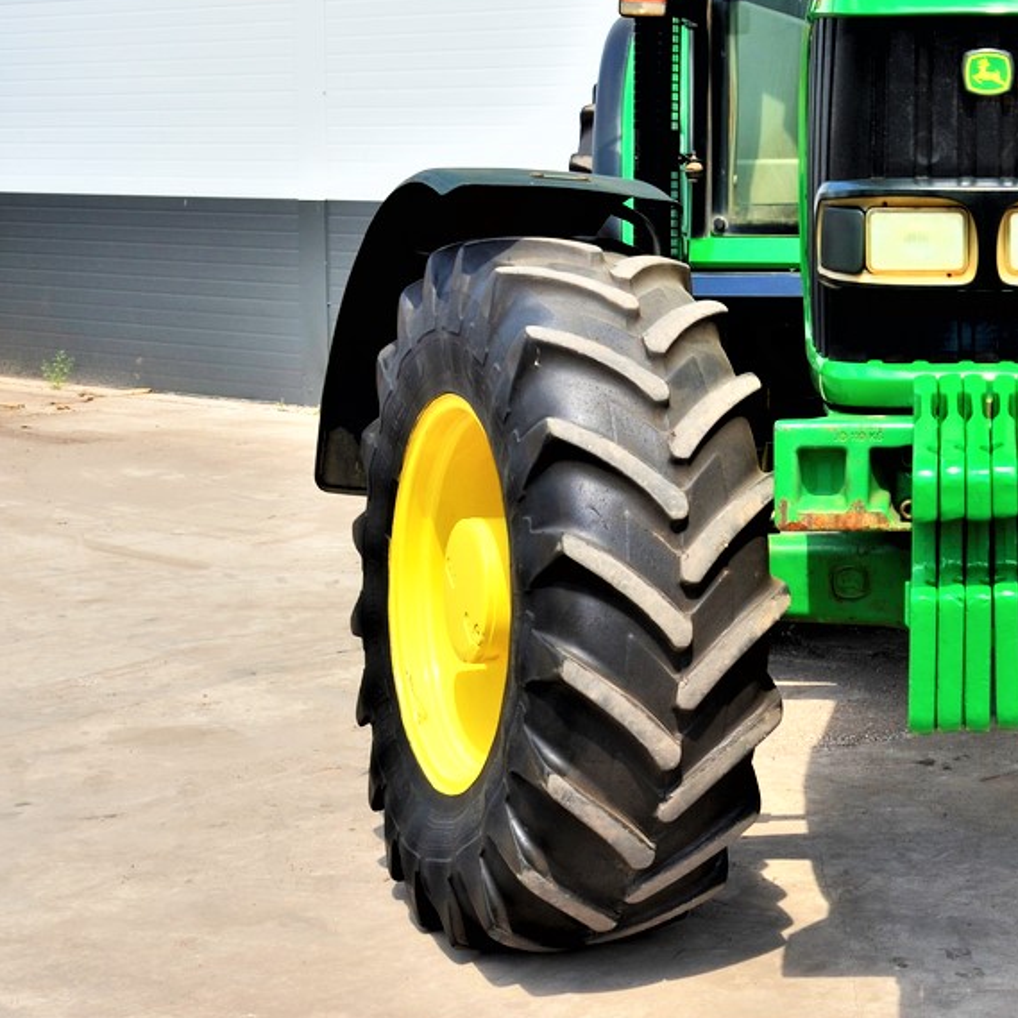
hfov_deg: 26.0
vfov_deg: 27.0
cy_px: 274
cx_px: 1000
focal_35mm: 63
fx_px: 2096
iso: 125
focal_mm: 22
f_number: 7.1
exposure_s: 1/250
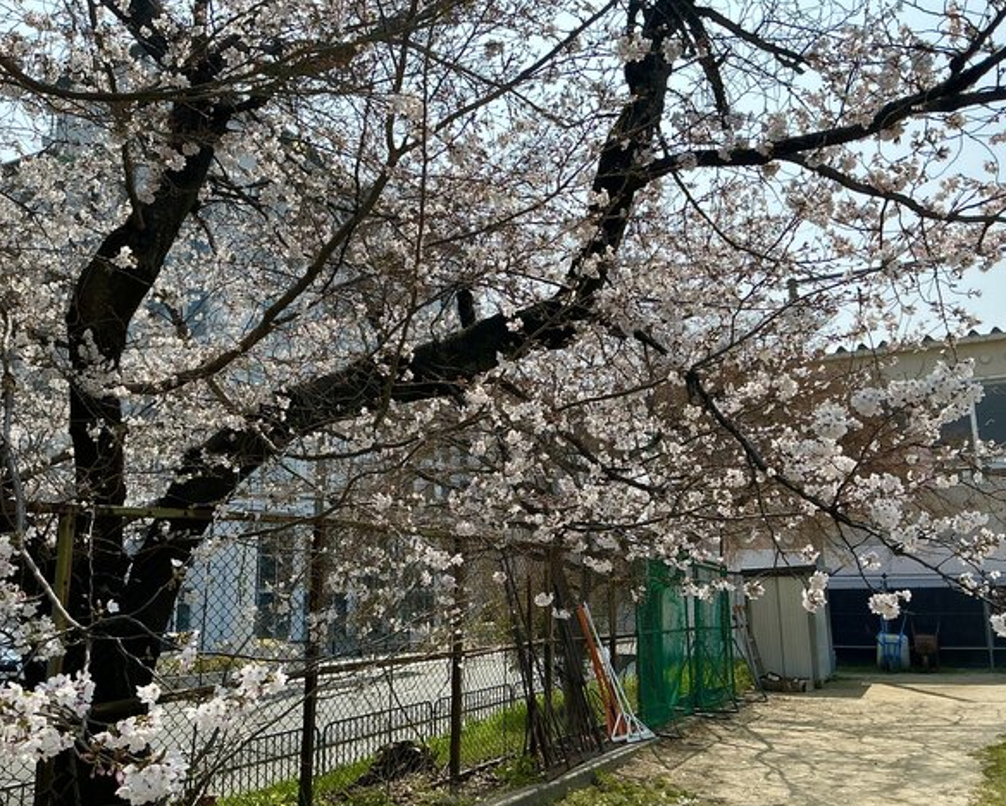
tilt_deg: +11.6
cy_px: 412
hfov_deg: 57.1
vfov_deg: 47.2
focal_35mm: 31
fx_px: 924
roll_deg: +1.1
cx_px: 513
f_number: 1.8
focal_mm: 3
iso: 25
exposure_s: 1/1984
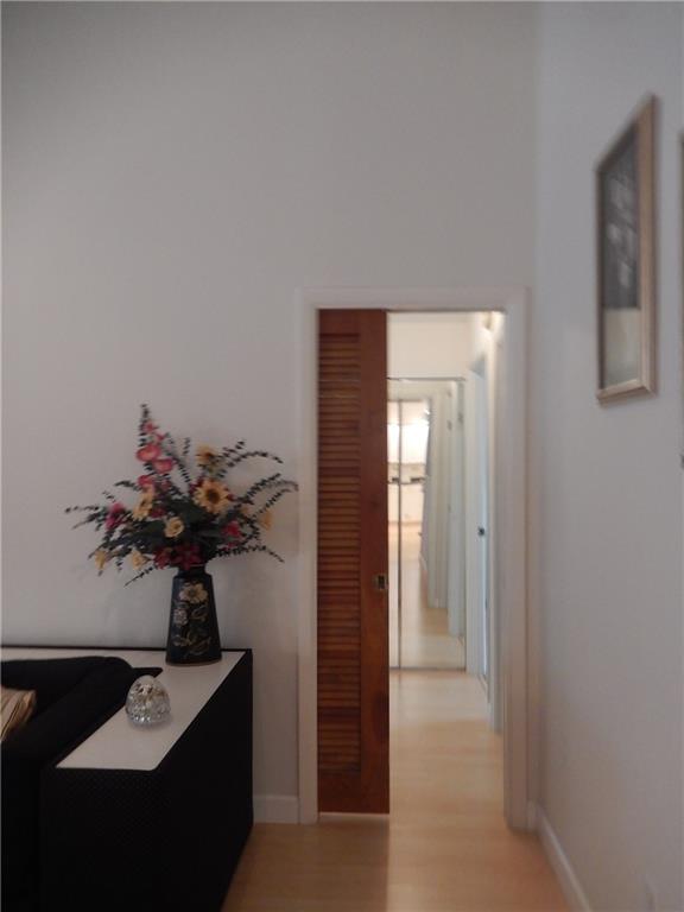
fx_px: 659
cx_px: 342
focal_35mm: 25
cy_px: 456
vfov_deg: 69.4
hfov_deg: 54.9
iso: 400
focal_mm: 4.5
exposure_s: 1/8
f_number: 3.4
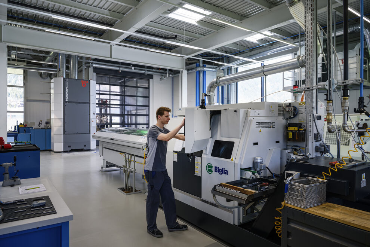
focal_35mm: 24
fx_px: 247
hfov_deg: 73.7
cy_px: 124
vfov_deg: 53.1
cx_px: 185
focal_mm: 24
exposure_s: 1/20
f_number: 6.3
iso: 100
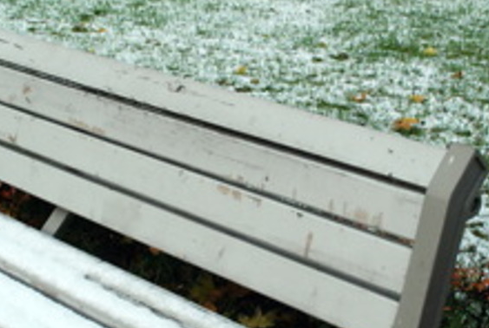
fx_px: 1021
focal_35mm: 75
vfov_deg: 18.2
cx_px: 215
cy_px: 229
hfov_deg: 26.9
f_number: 5.6
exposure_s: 1/1500
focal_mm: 22
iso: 500
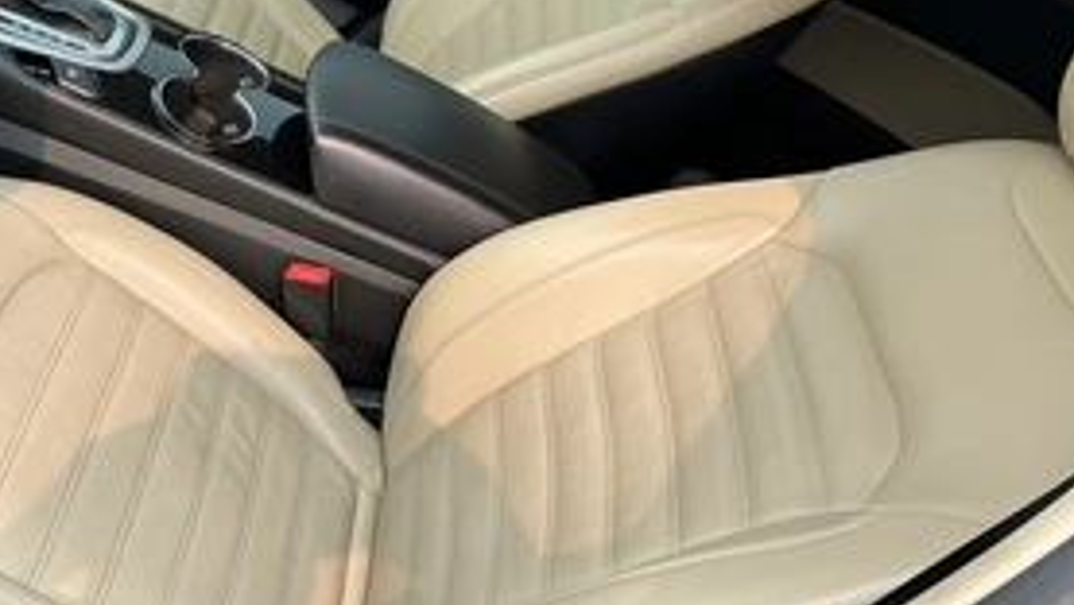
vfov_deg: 27.1
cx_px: 392
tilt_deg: -32.7
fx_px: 1253
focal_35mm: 44
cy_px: 302
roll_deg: -37.6
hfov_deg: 45.9
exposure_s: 1/243
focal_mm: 3
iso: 20
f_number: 1.8
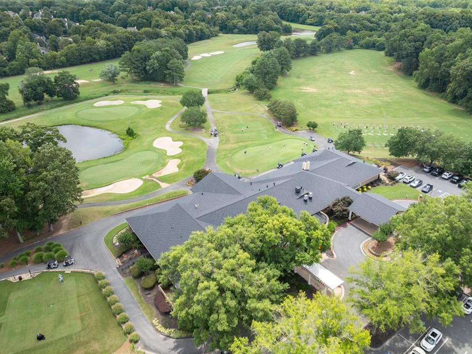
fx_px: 341
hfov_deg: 69.4
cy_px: 173
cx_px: 241
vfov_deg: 54.9
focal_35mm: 25
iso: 100
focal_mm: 12.29
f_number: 2.8
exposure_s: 1/25
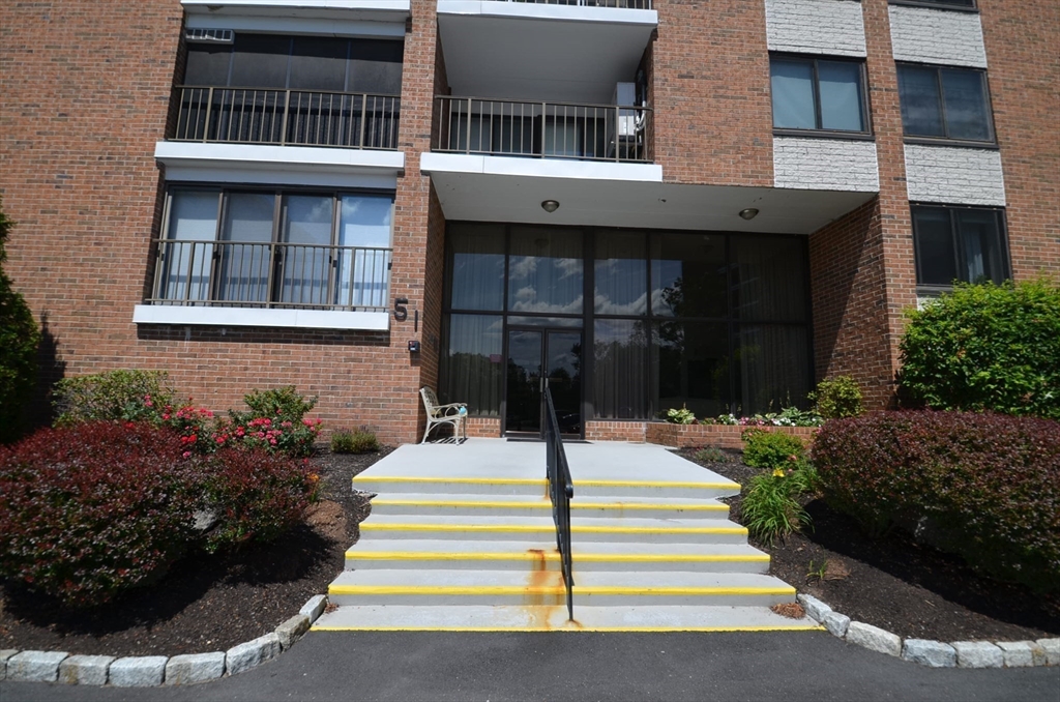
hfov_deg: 100.5
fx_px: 441
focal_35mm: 15
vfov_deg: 77.1
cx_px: 530
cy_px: 351
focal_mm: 10
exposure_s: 1/250
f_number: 8
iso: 100
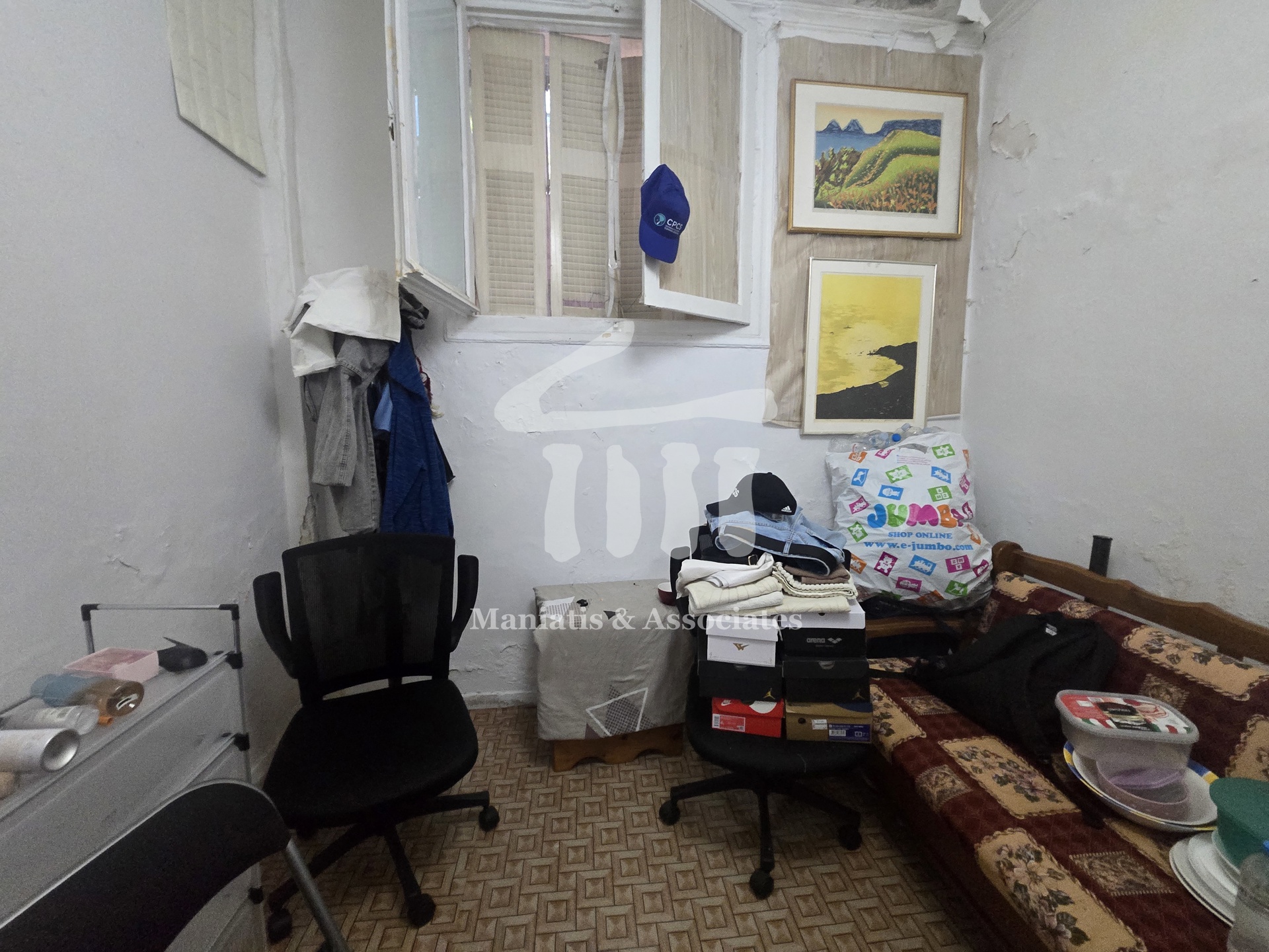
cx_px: 634
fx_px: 477
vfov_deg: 89.9
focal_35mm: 13
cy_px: 476
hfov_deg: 106.2
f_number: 2.2
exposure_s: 1/50
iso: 800
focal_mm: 2.2
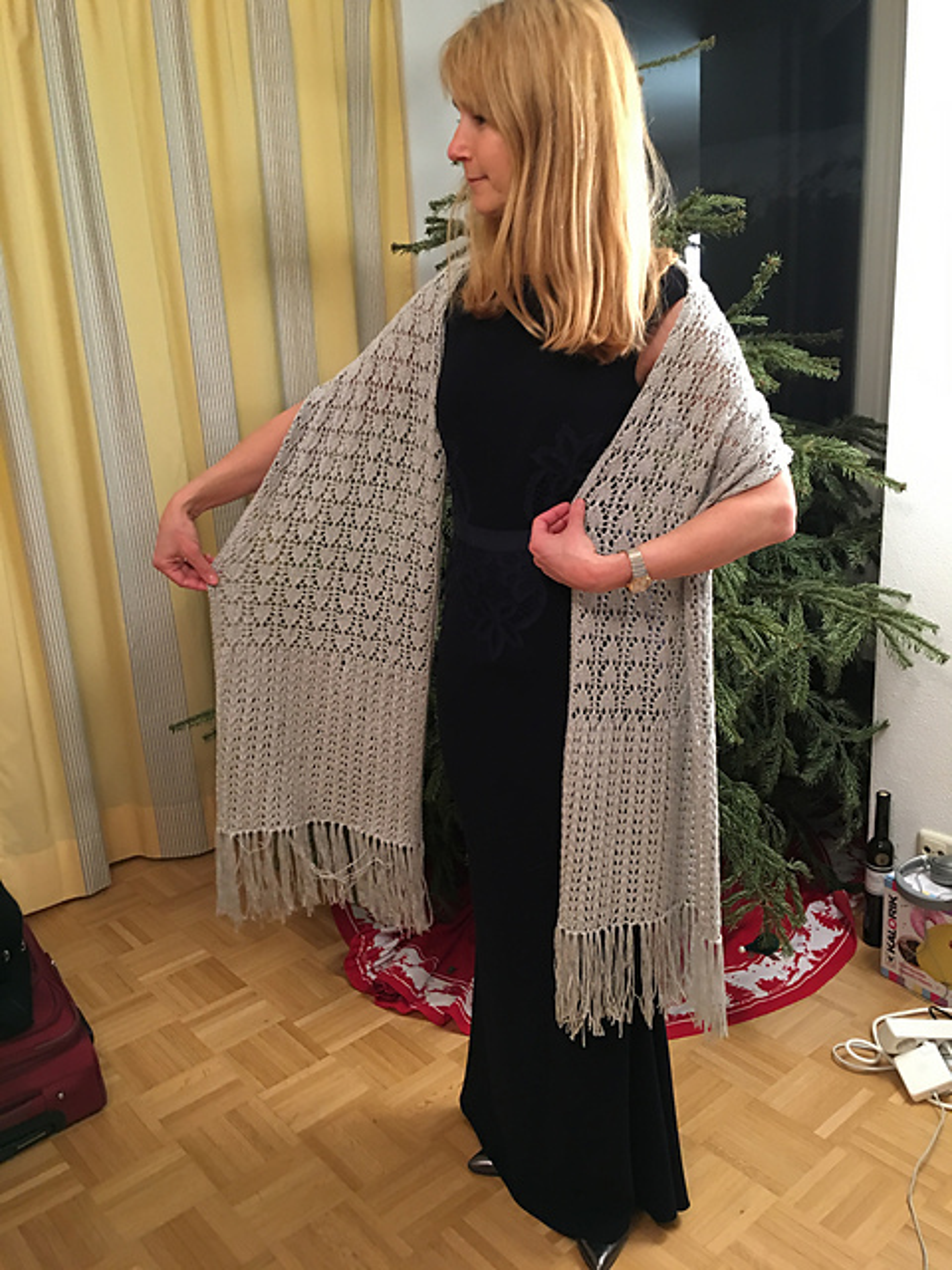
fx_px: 1063
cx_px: 476
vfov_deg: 61.7
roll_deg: +4.4
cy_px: 635
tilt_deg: -15.2
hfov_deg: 48.2
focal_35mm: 29
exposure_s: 1/10
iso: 100
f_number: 2.2
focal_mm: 4.15
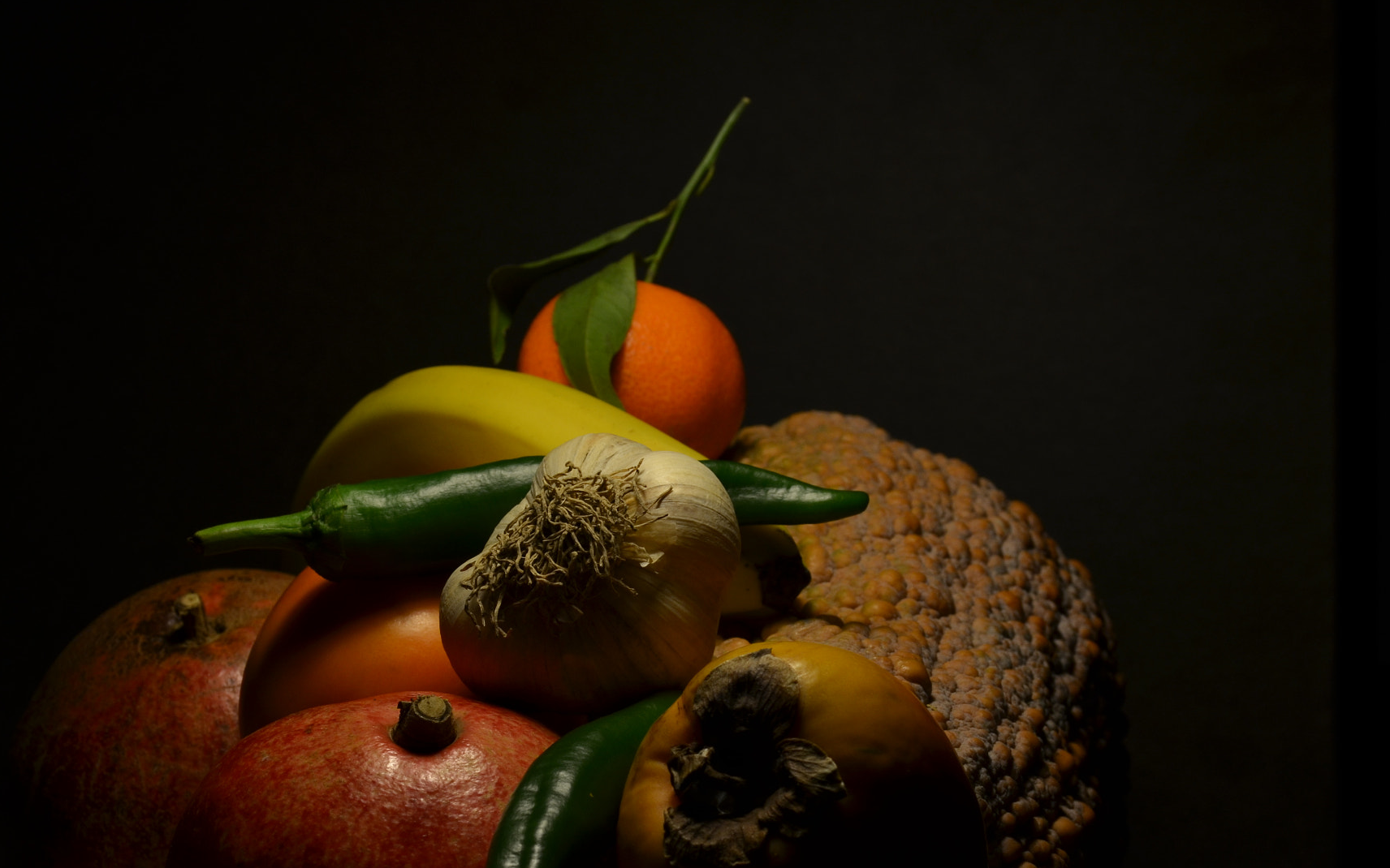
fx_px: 7259
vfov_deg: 6.8
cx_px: 600
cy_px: 540
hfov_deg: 10.9
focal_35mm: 192
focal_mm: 105
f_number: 13
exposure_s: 1/30
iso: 200
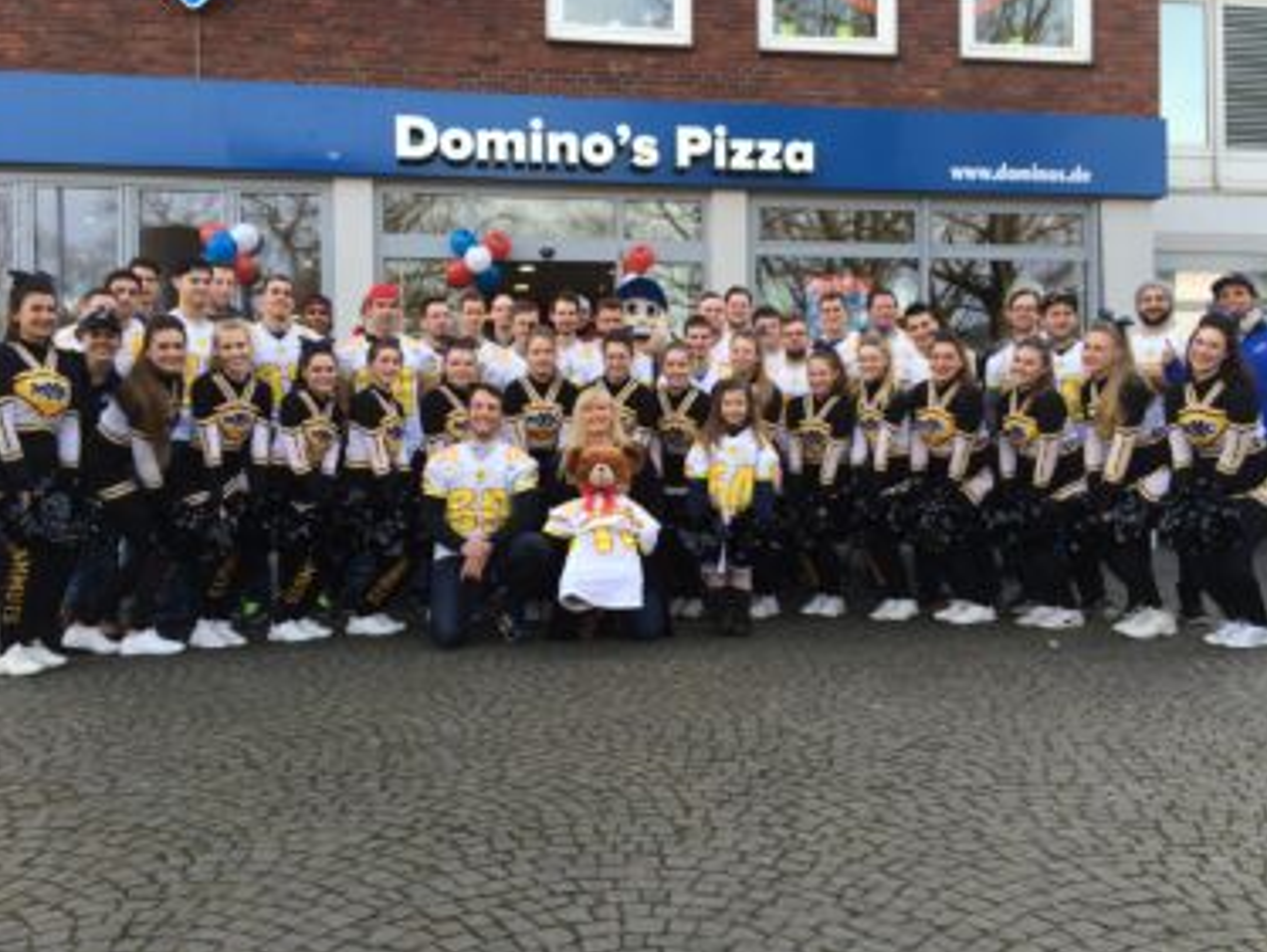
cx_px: 647
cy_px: 468
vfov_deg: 45.5
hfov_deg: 58.3
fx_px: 1135
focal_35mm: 31
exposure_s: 1/275
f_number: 2.2
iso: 32
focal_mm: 4.15
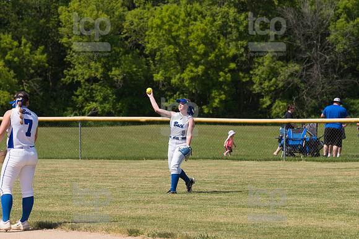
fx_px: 2242
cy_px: 120
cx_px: 180
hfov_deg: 9.2
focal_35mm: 225
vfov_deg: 6.1
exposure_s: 1/1600
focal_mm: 150
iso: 250
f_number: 5.6
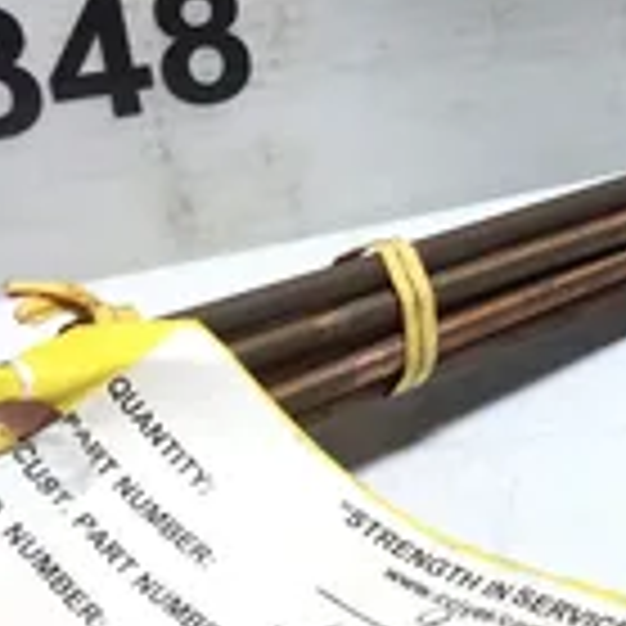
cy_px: 338
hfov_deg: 21.2
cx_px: 626
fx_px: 1616
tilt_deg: -33.7
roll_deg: +0.4
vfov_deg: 21.9
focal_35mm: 79
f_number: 2.4
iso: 25
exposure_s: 1/120
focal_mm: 3.3
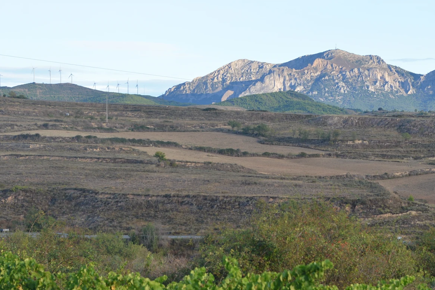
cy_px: 170
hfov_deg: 16.6
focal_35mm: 123
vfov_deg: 11.1
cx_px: 329
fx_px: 1486
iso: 400
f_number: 5.6
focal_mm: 68
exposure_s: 1/500
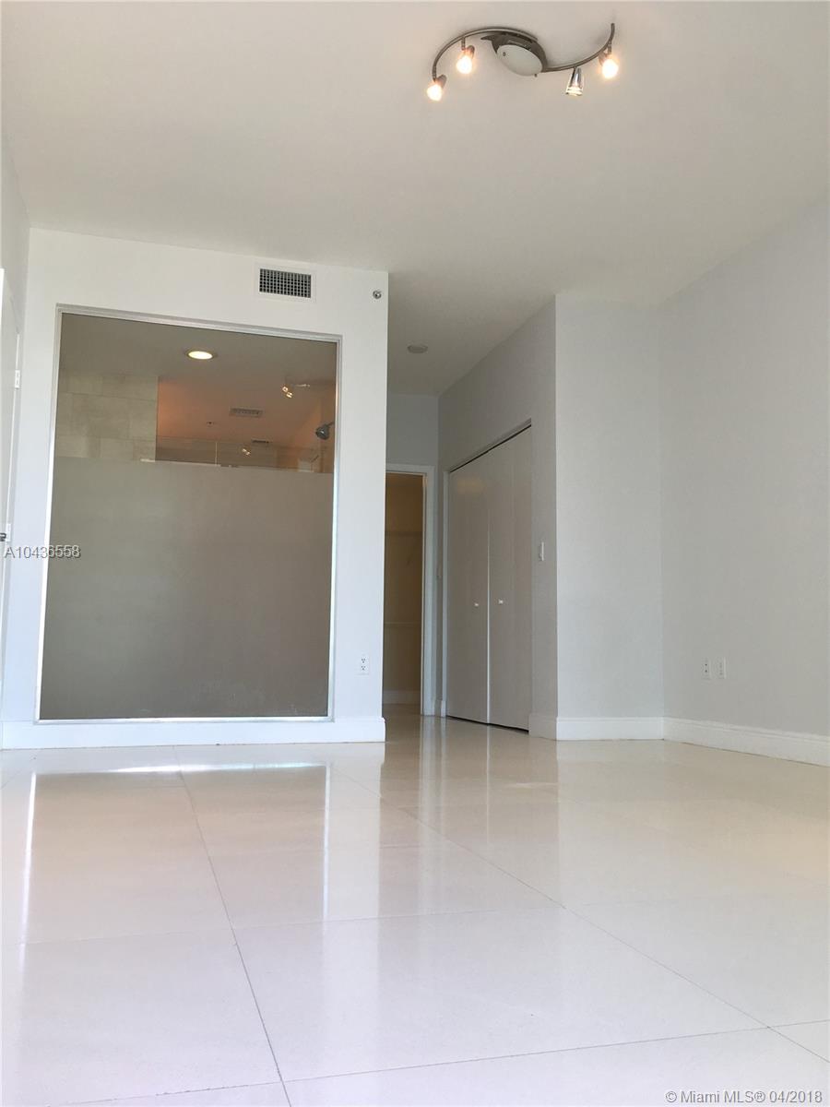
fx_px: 927
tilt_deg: +7.0
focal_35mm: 29
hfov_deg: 48.2
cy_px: 554
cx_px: 415
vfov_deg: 61.7
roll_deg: -0.6
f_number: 2.2
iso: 25
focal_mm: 4.15
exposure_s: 1/84
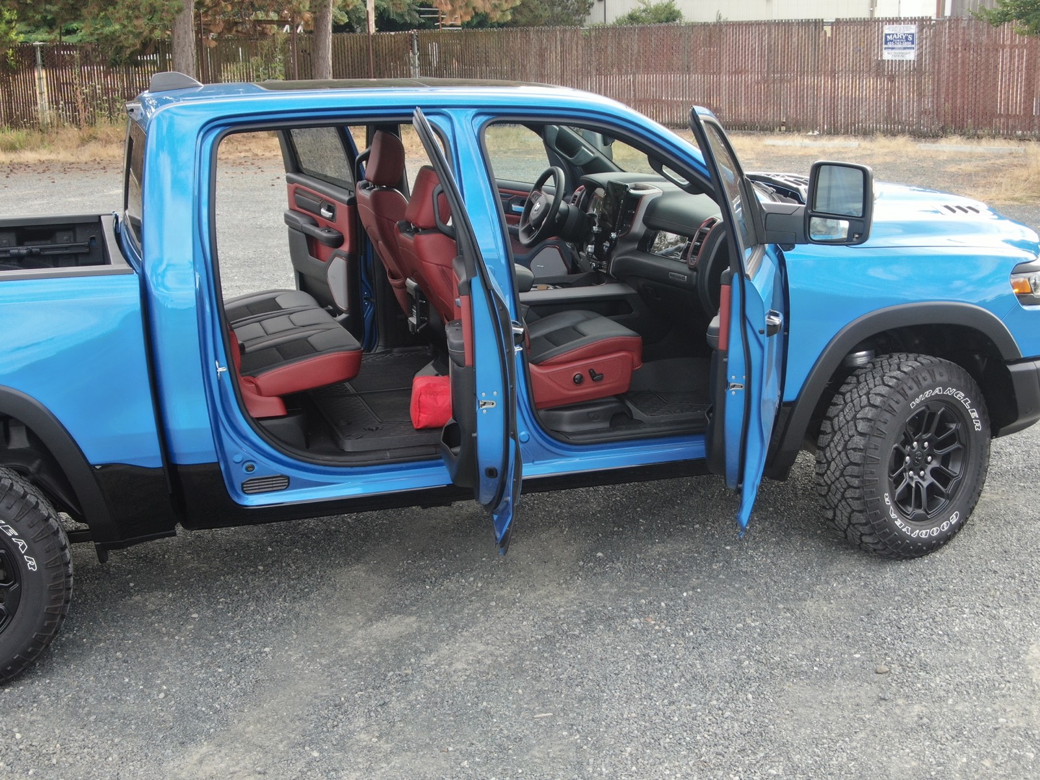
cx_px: 520
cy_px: 390
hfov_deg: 39.7
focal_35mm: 48
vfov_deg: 30.3
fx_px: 1442
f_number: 3.8
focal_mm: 8.6
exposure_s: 1/80
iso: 100
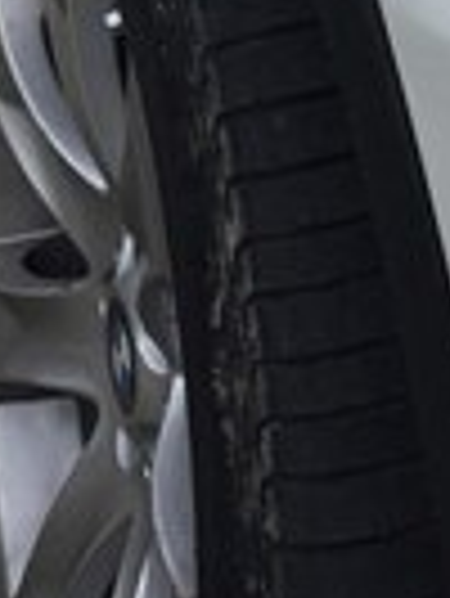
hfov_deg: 13.4
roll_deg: -2.4
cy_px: -315
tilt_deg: -10.1
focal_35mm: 108
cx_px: 522
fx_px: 1869
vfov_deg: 16.5
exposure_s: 1/3049
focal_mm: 4.15
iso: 32
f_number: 2.2
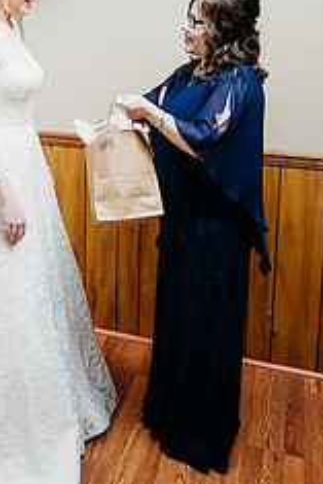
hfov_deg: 28.3
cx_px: 37
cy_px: 89
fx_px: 618
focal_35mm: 46
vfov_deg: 40.7
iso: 400
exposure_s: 1/125
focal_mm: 24
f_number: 1.8
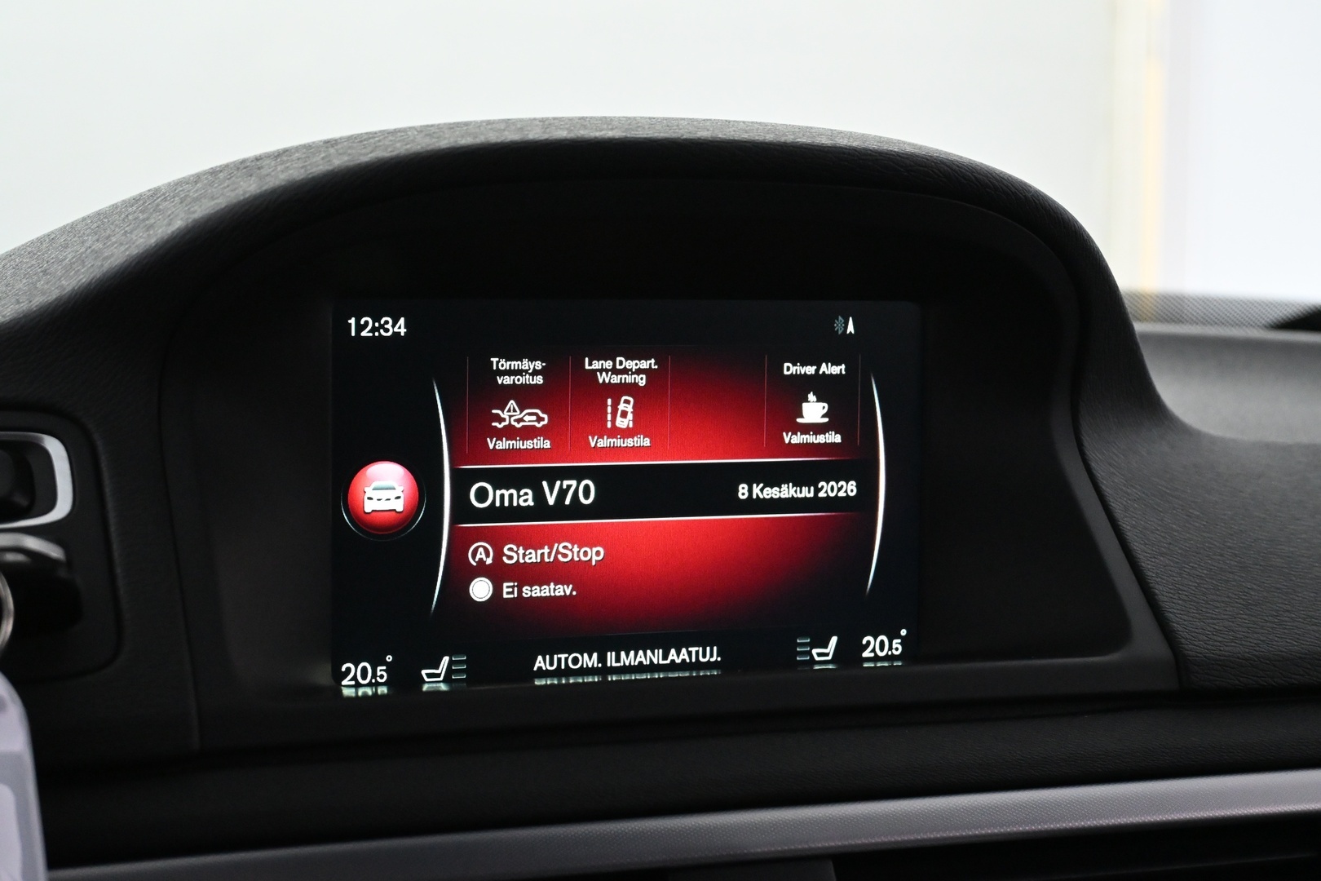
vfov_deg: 20.2
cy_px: 440
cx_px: 660
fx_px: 2477
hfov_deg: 29.9
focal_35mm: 68
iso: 4500
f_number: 6
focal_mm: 45
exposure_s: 1/60
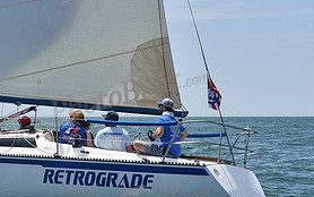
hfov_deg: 13.8
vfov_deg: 8.8
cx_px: -7
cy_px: 50
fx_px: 1276
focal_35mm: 149
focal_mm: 70
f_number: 6.3
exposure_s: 1/800
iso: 400
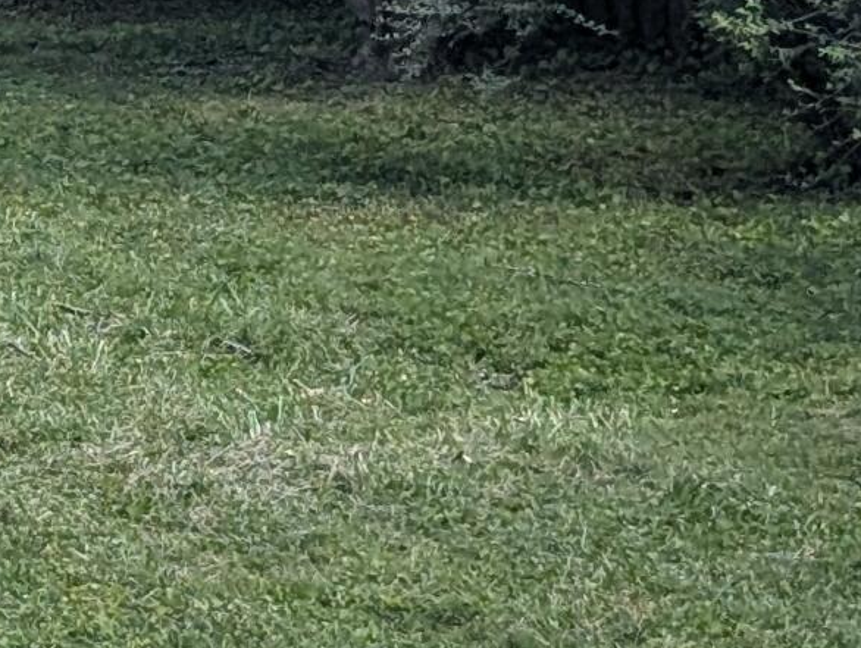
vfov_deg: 5.9
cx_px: -977
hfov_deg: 7.5
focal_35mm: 251
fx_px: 6251
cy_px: -16
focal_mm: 6.9
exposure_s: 1/772
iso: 19
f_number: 1.68
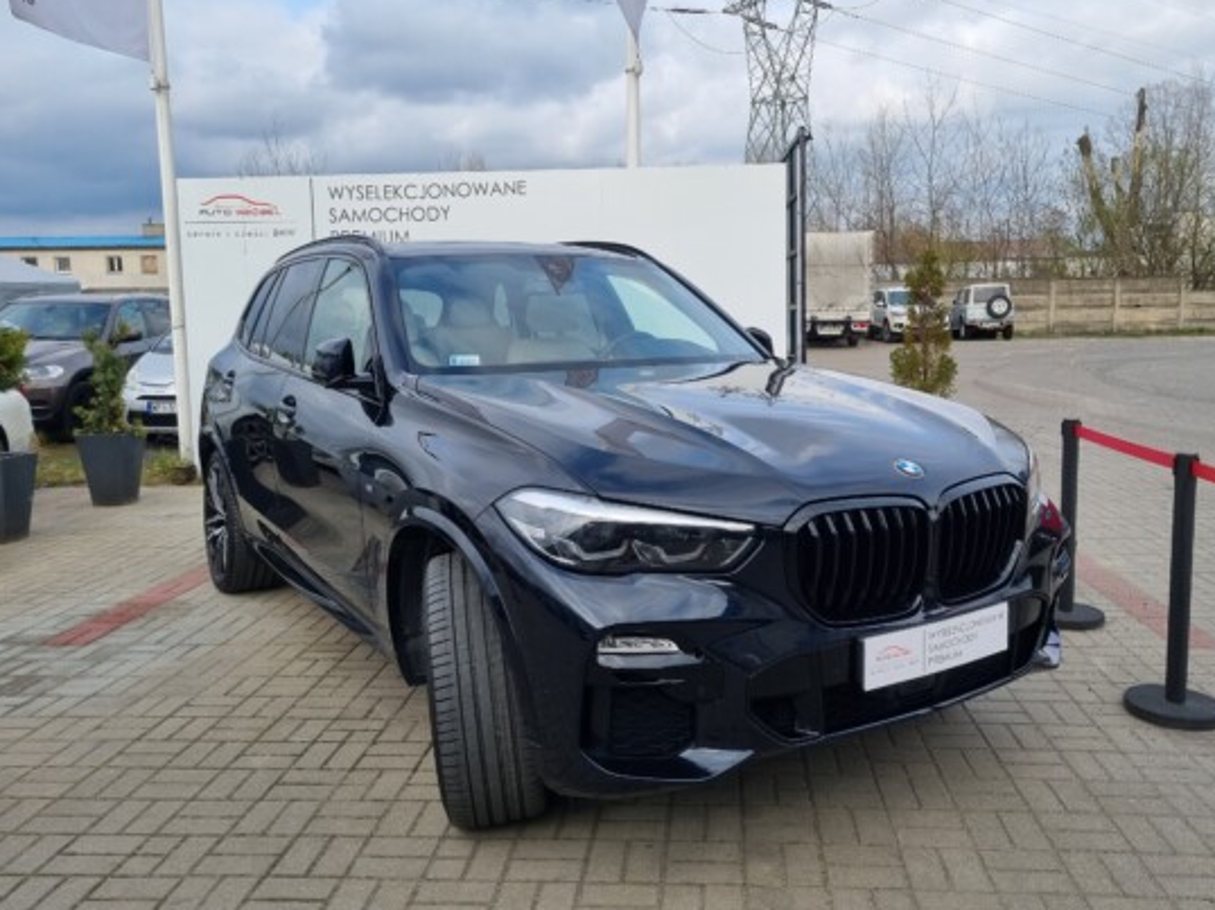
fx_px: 1017
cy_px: 425
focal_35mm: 29
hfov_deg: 61.6
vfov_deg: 48.2
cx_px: 662
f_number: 1.8
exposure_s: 1/1548
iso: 50
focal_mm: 5.4
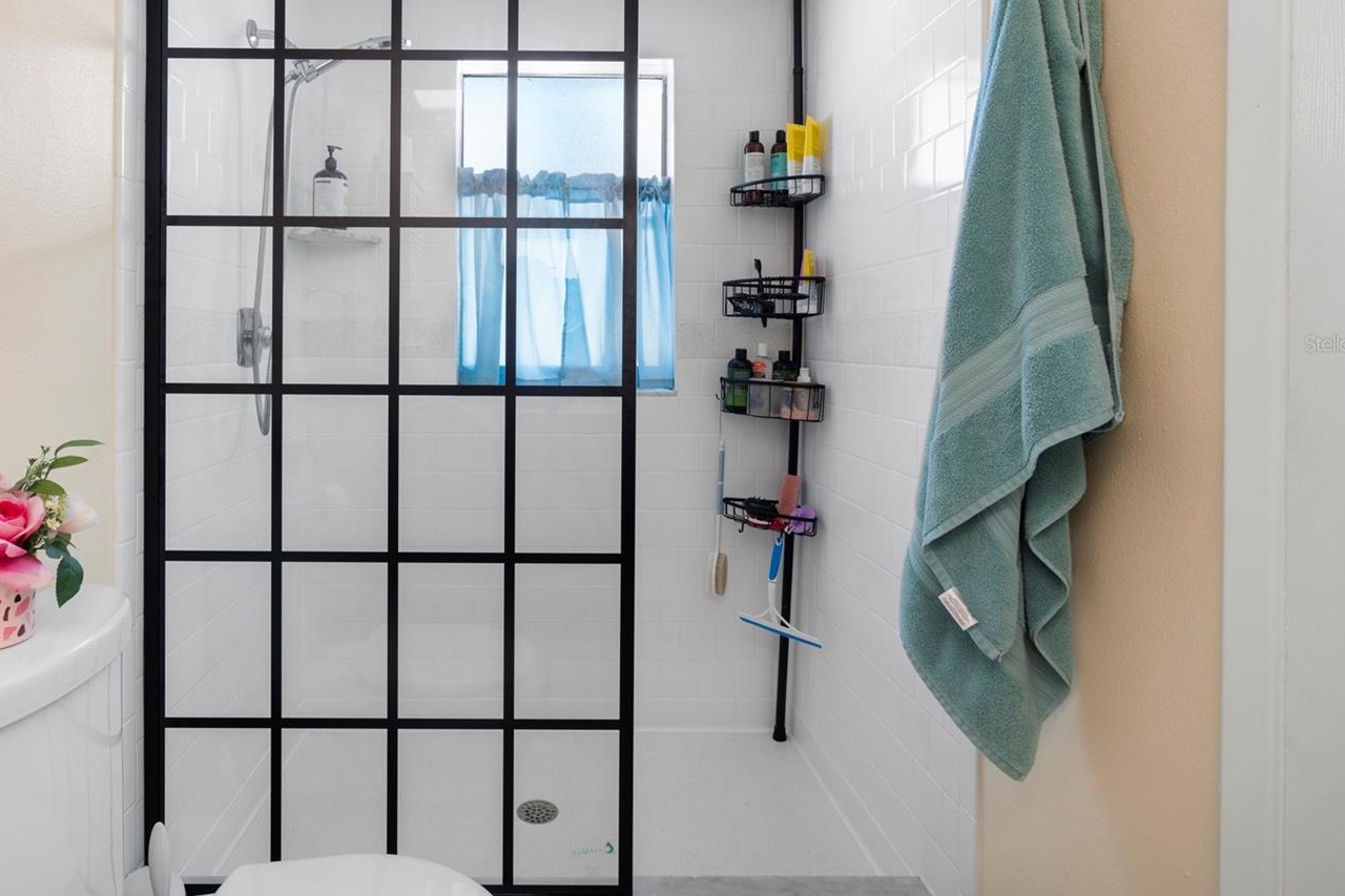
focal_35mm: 20
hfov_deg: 83.2
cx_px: 558
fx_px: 747
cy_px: 343
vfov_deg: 61.2
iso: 100
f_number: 10
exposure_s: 1/1.25
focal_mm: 16
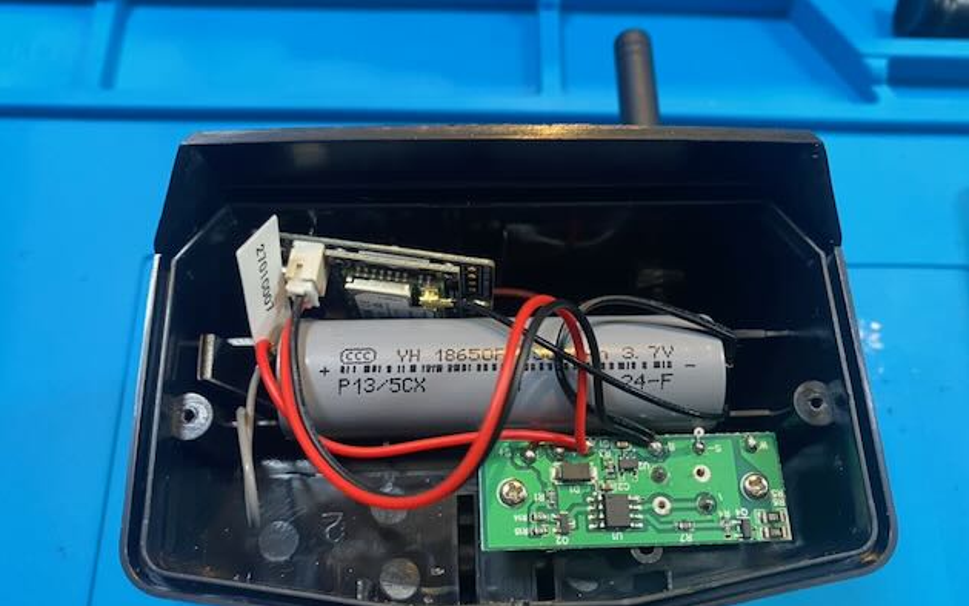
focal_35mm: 28
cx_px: 491
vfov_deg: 44.5
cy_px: 343
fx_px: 740
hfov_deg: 66.5
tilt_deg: -70.9
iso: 500
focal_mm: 4.25
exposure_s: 1/60
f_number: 1.8
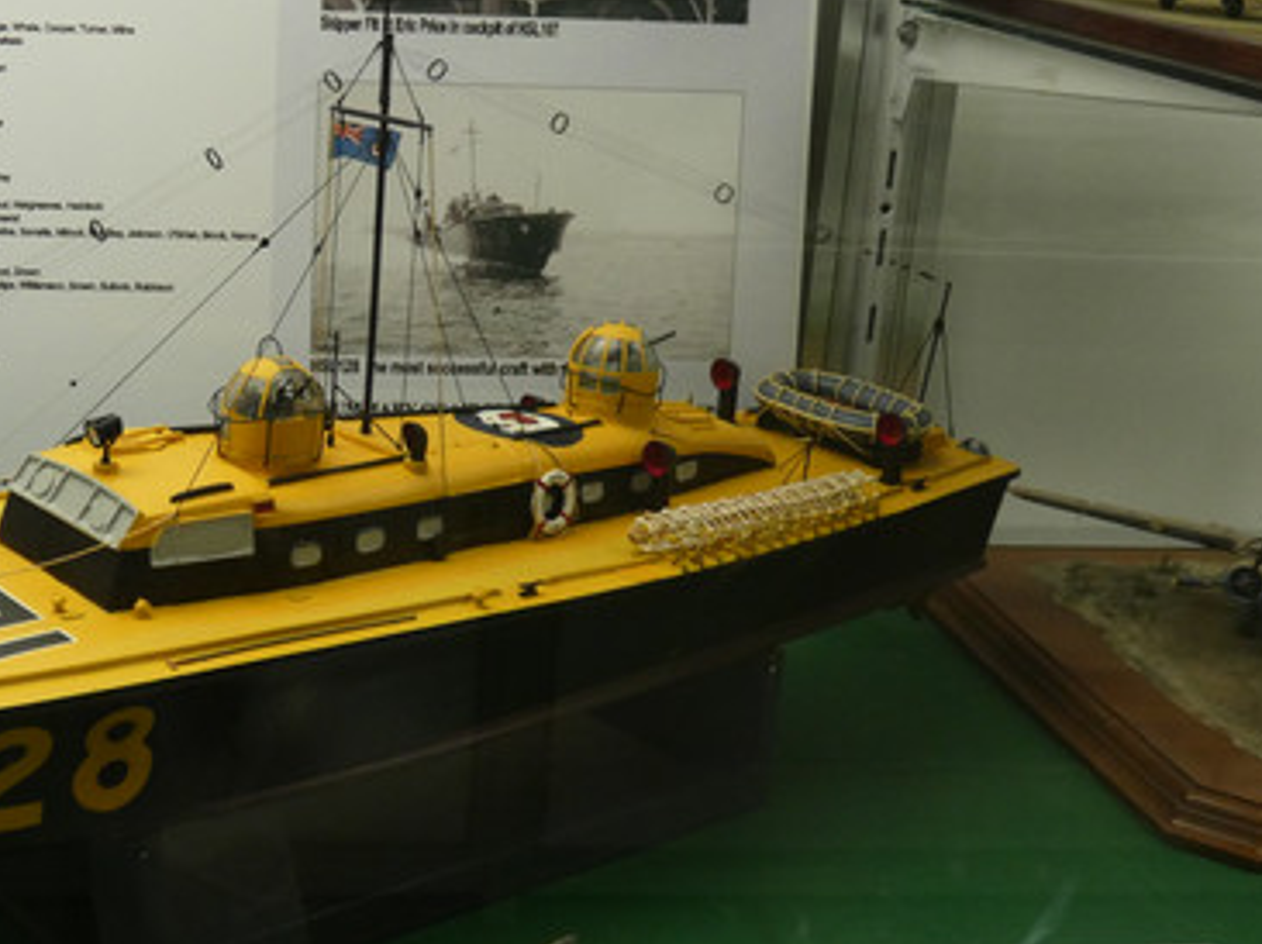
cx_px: 234
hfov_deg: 33.3
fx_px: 2040
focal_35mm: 56
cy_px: 455
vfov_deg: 26.1
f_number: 3.4
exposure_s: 1/80
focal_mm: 5.8
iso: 250
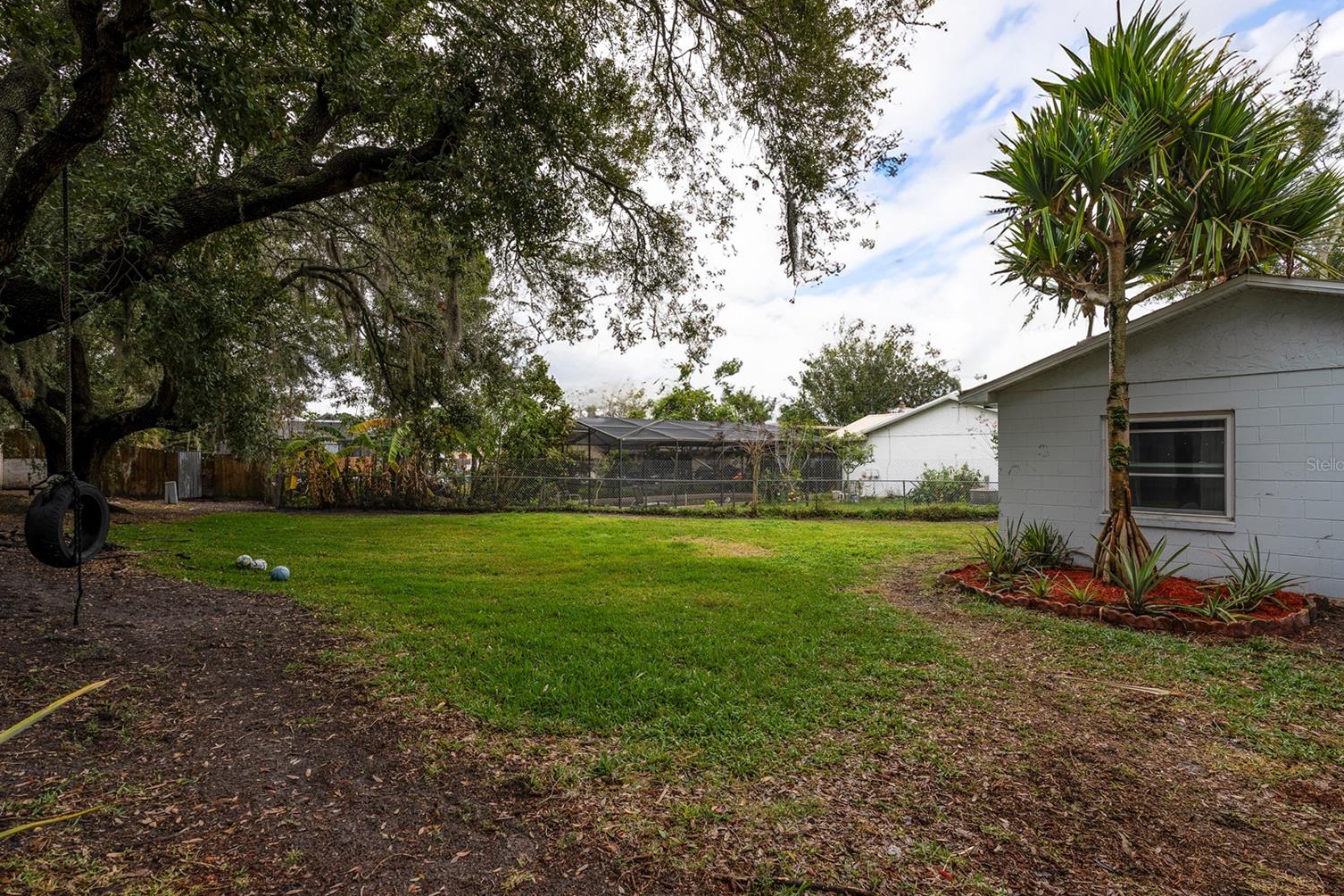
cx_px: 672
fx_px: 635
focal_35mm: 17
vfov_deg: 70.4
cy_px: 464
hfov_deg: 93.3
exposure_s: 1/125
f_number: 5.6
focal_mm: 16
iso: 100
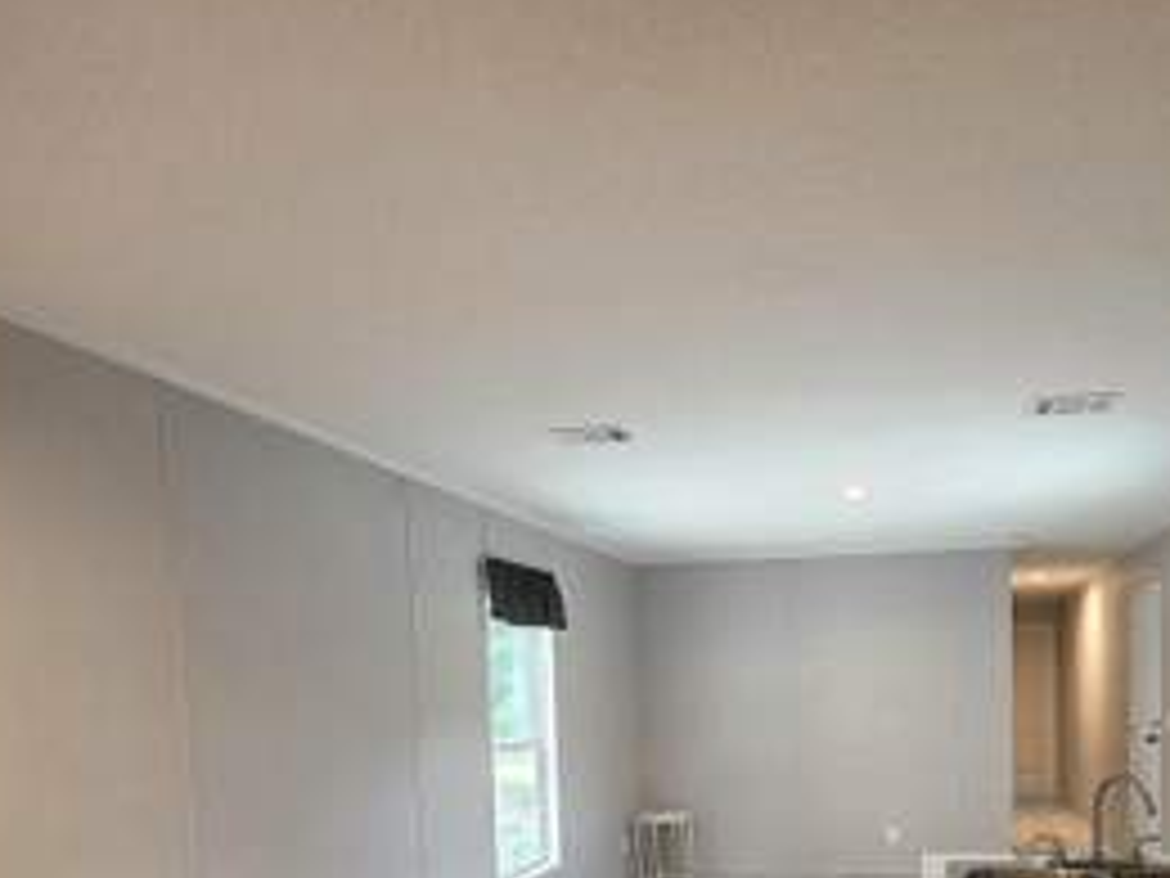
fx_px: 811
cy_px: 754
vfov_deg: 51.6
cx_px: 801
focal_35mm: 24
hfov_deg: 69.1
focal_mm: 2.2
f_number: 1.9
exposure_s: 1/120
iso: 250
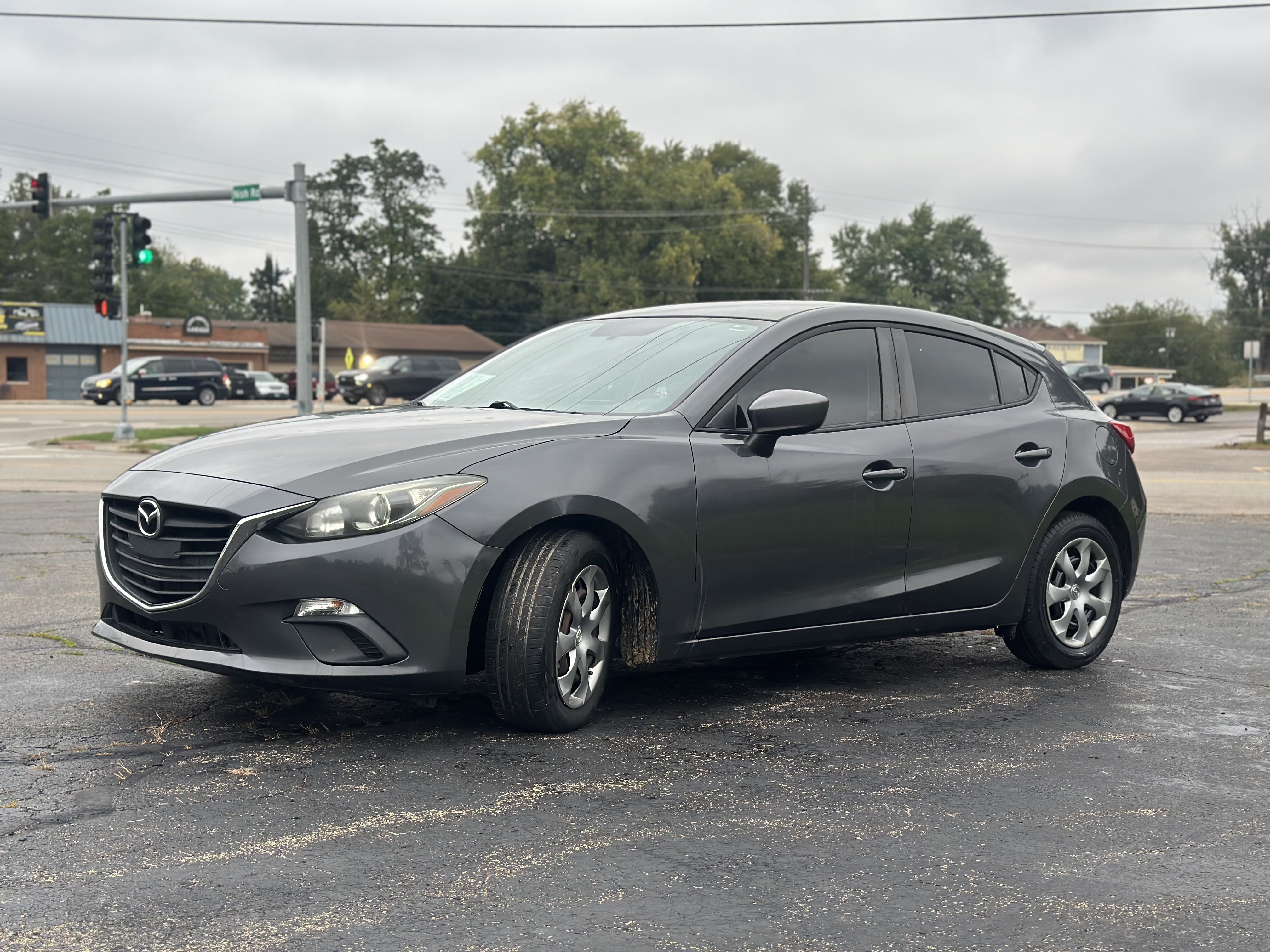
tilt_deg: -2.5
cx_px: 635
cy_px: 476
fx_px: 1761
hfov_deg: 39.7
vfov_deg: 30.3
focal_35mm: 48
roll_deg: -0.3
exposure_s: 1/61
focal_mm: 6.86
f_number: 1.78
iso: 125
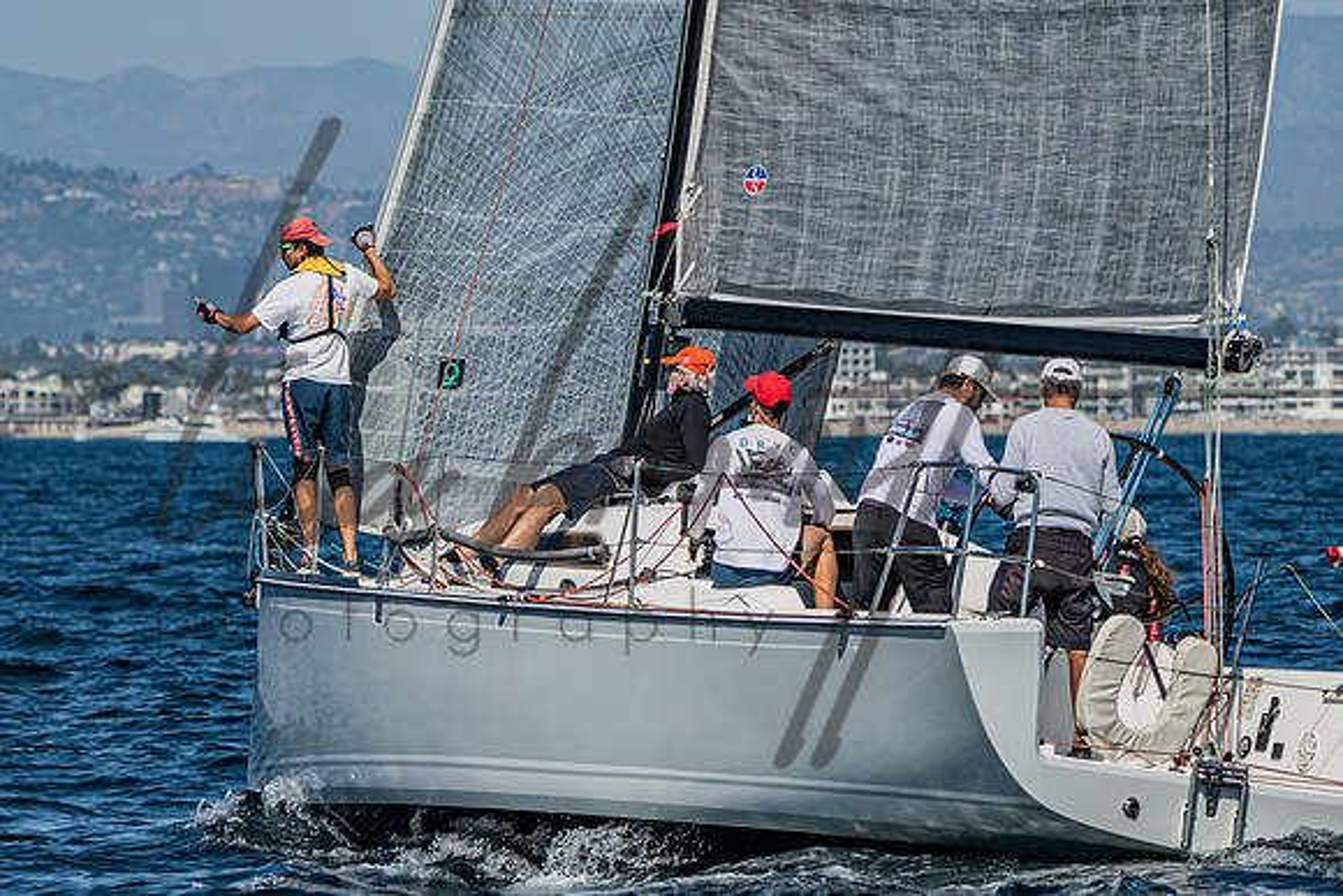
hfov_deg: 6.7
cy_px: 230
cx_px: 519
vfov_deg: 4.4
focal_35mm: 309
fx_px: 11537
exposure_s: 1/1250
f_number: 5.3
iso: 100
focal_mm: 180
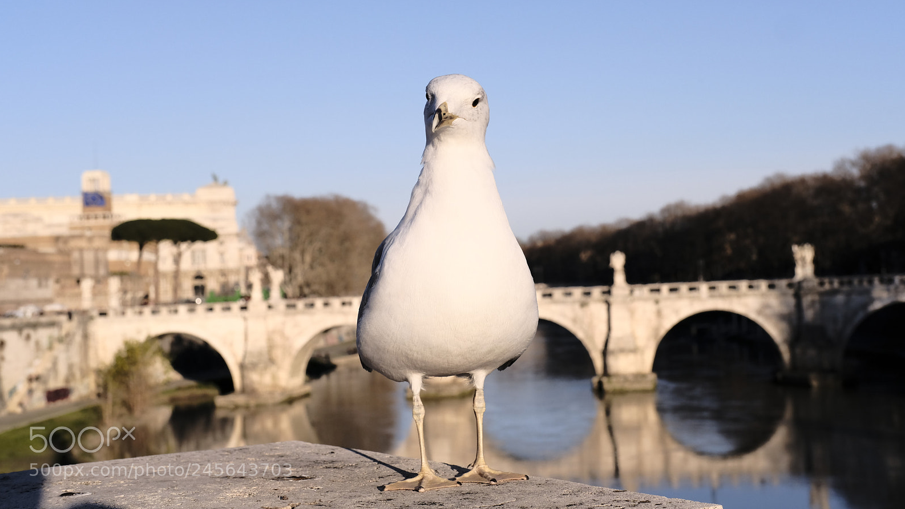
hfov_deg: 37.2
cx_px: 450
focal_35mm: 56
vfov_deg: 21.4
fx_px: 1344
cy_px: 211
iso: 800
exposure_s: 1/2000
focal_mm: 35
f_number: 7.1
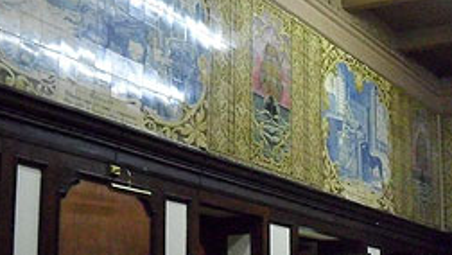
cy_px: 226
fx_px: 815
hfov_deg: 30.0
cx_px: 380
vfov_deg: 17.5
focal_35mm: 68
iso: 800
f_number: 3.2
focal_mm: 6.3
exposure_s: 1/20
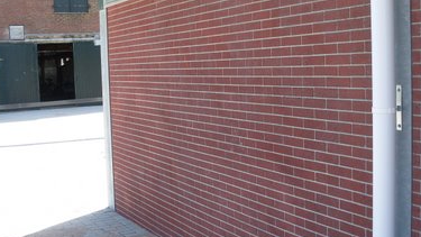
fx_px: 592
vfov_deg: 22.6
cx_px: 225
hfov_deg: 39.1
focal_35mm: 53
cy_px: 121
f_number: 2.8
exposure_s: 1/350
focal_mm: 6.3
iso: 80
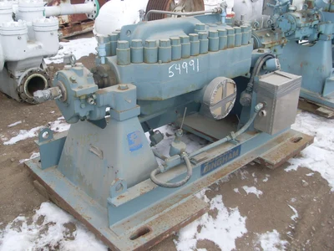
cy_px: 126
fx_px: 367
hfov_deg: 49.0
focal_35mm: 38
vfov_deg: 37.7
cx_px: 167
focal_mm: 6.3
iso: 80
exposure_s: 1/125
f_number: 7.7
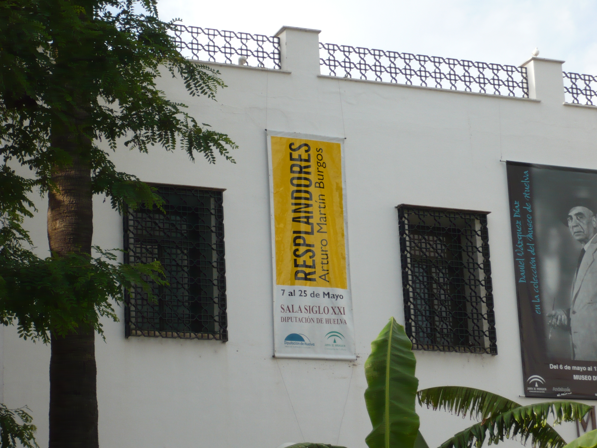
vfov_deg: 14.1
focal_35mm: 105
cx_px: 298
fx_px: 1811
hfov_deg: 18.7
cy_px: 224
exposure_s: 1/250
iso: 100
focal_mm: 17.4
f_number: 5
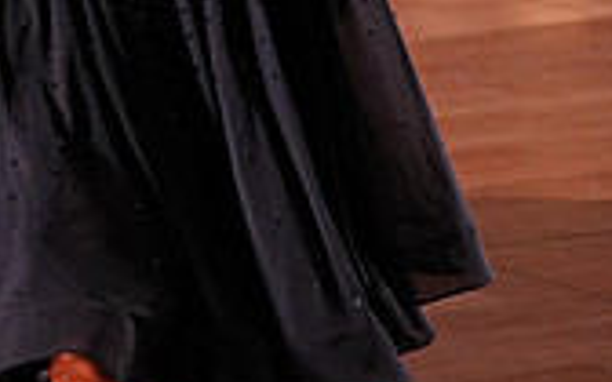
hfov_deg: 6.1
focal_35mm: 341
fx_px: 5688
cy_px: -549
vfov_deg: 3.8
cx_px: 53
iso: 1600
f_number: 4
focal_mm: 97
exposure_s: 1/500
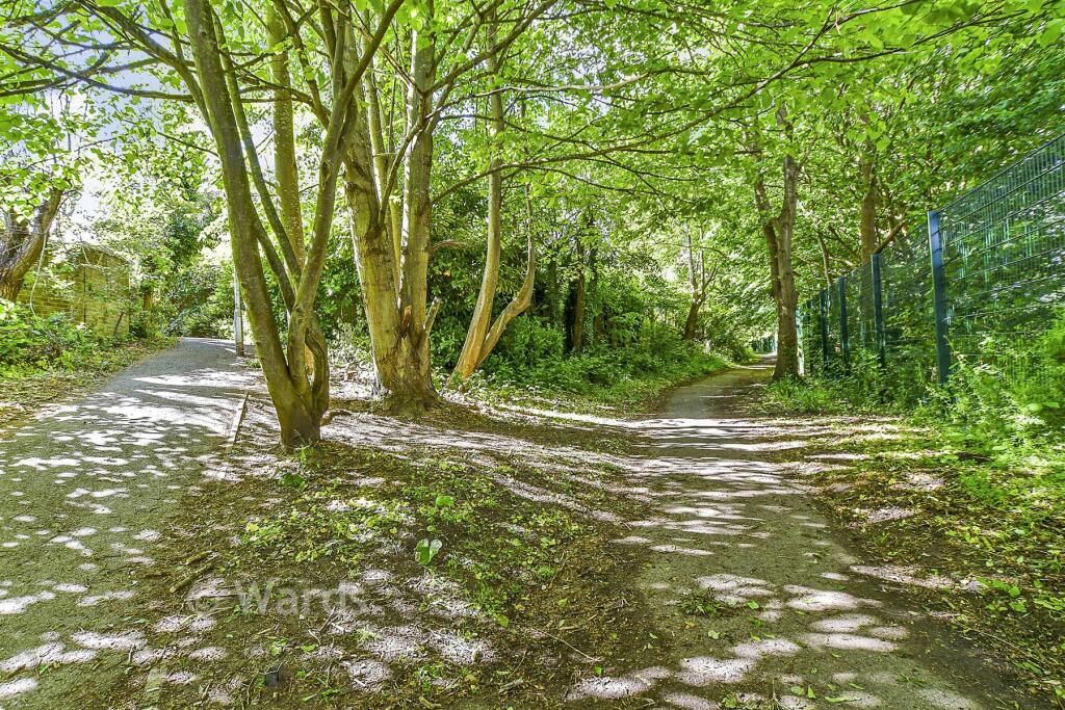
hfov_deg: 71.5
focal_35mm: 25
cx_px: 532
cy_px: 355
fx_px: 740
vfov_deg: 51.3
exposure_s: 1/25
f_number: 8
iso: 160
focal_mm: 17
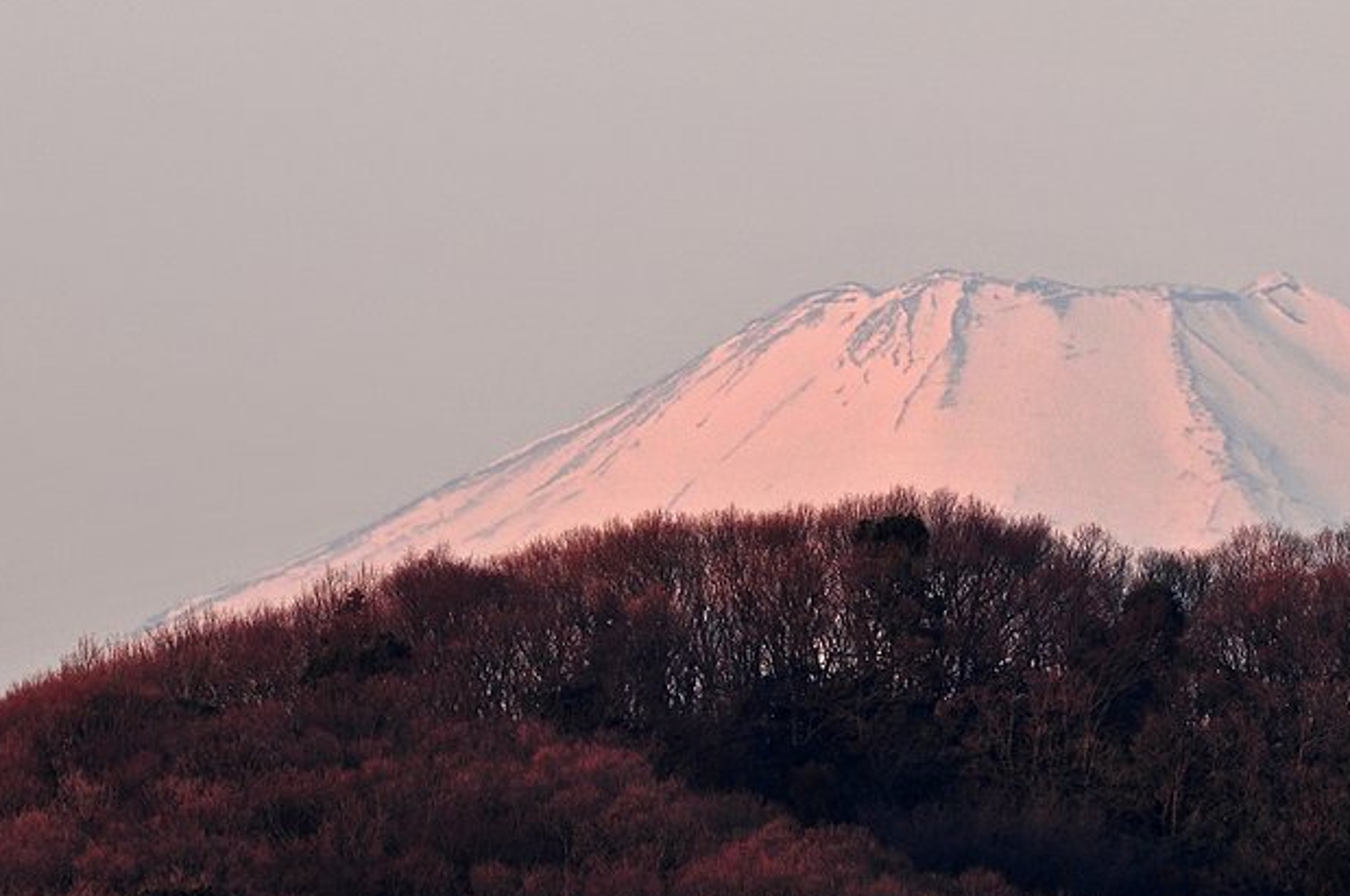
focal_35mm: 1736
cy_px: 482
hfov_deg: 1.2
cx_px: 1084
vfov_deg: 0.8
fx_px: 65014
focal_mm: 700
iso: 400
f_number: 8
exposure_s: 1/200
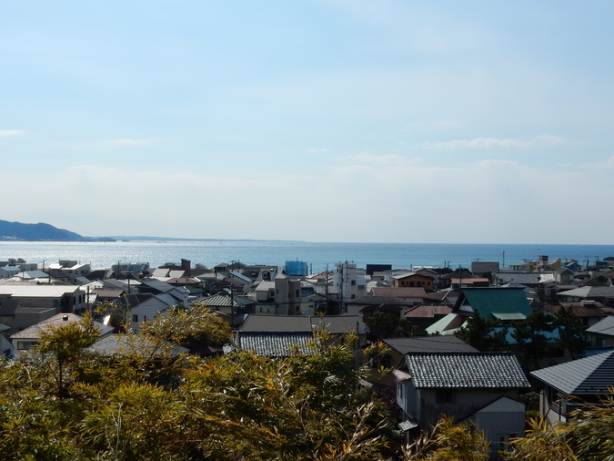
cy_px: 245
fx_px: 904
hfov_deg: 37.5
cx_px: 272
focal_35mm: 51
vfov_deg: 28.5
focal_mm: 7.6
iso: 125
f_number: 4.8
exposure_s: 1/2000
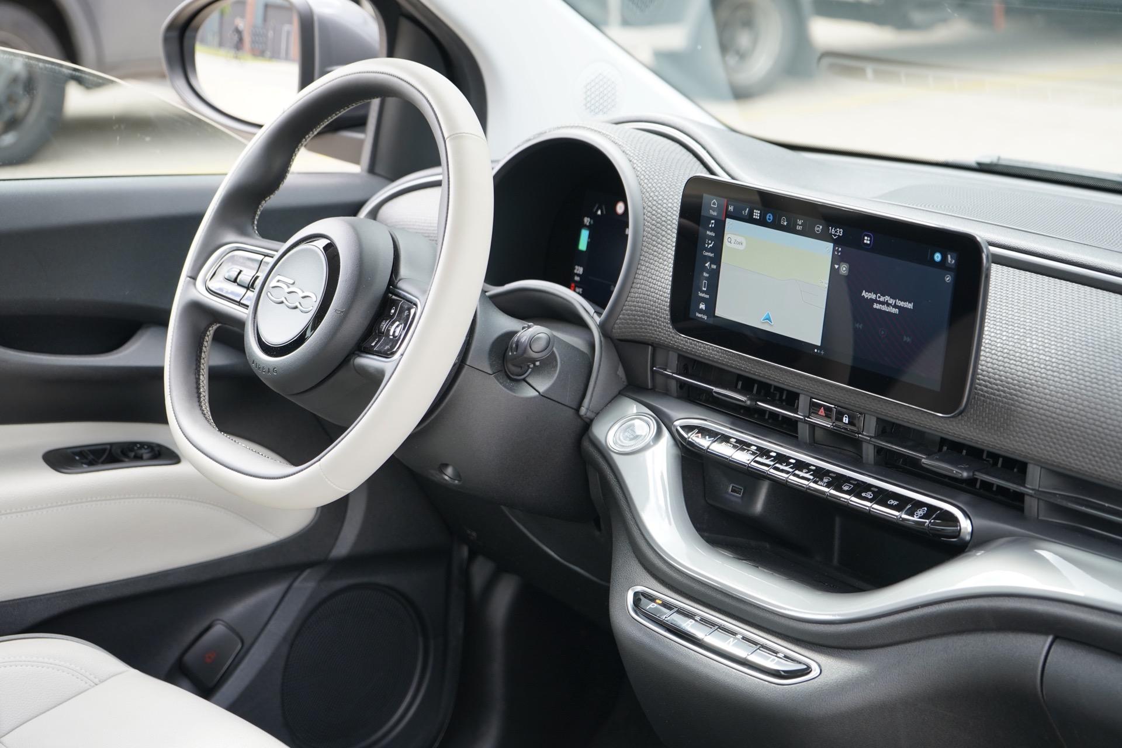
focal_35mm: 64
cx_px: 561
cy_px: 374
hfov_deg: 31.4
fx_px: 1995
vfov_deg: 21.2
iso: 320
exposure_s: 1/80
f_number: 5.6
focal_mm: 64
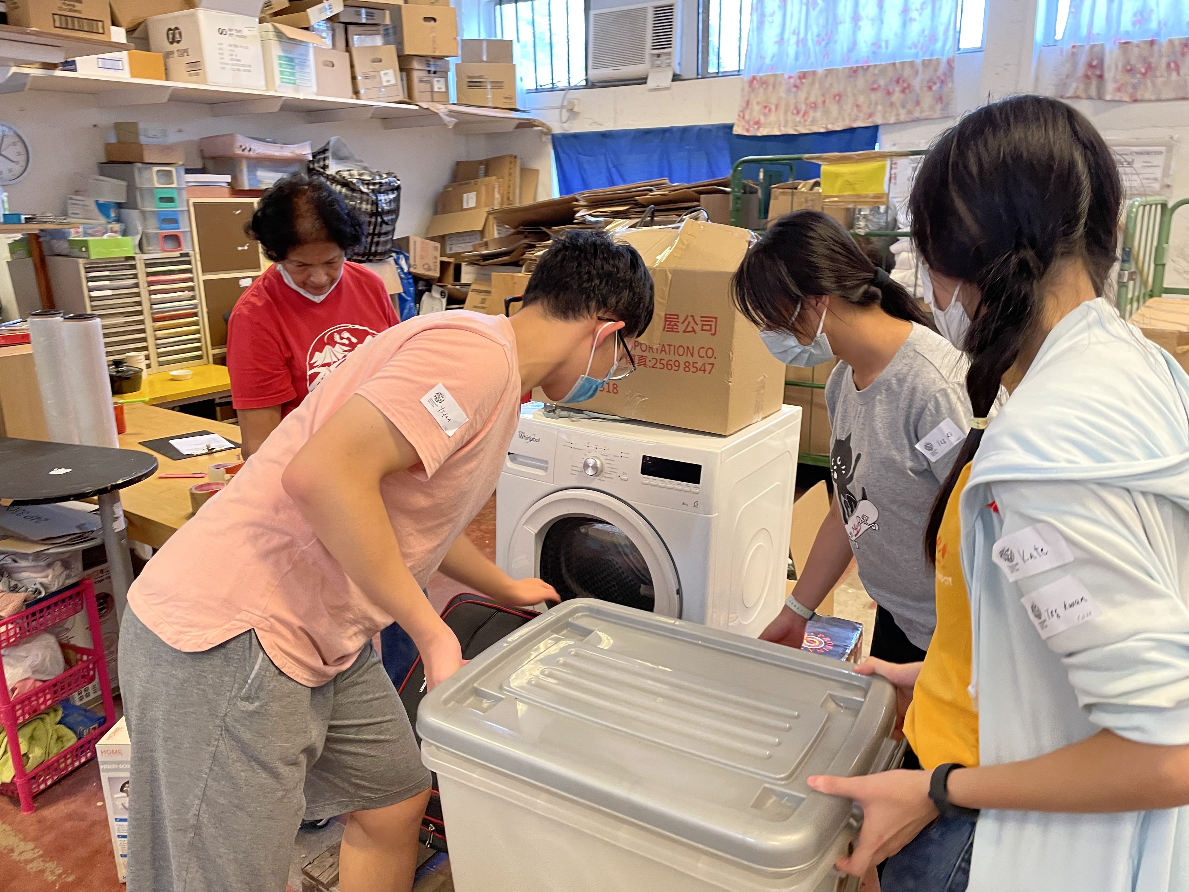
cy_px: 446
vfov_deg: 53.1
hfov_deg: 67.3
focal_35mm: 26
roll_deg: -1.6
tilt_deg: -13.9
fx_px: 893
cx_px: 594
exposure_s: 1/50
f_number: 1.6
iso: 160
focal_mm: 4.2
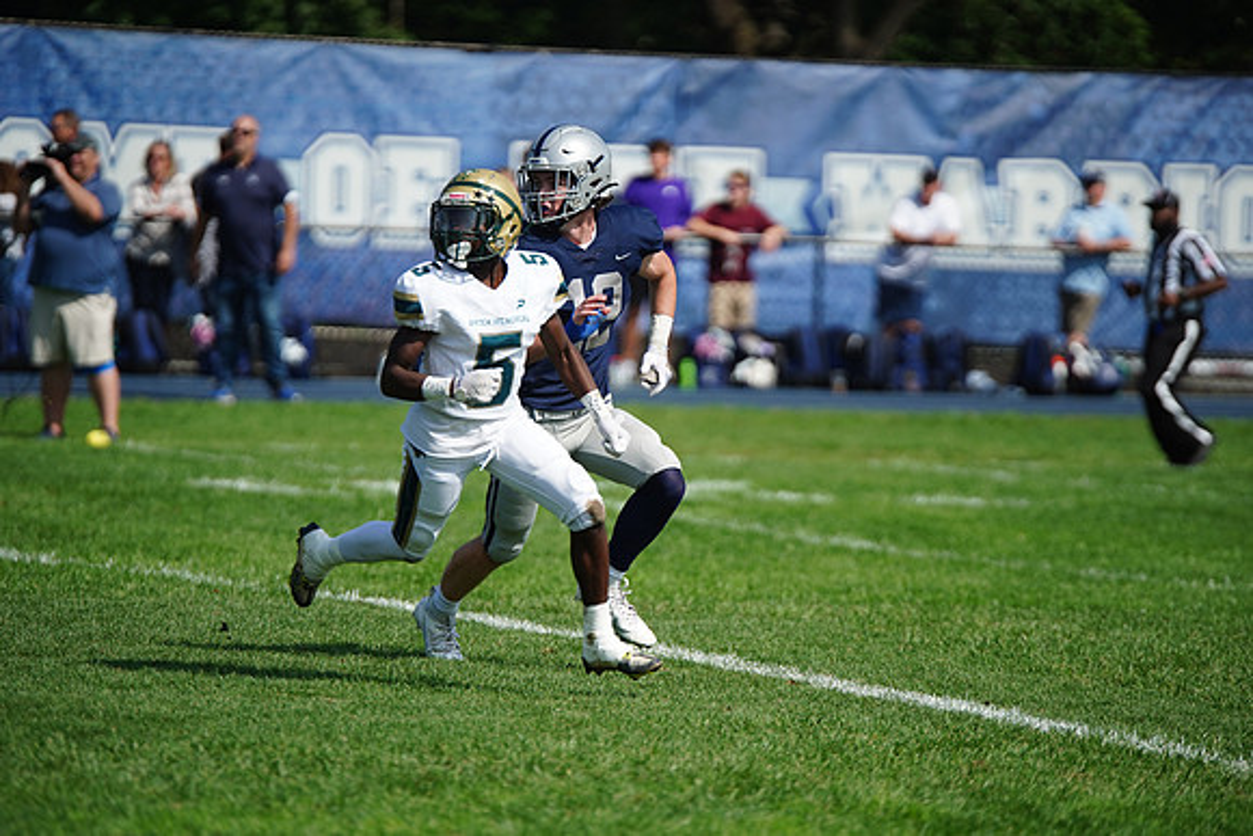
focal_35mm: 261
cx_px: 626
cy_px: 418
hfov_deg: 7.9
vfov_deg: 5.3
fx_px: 9086
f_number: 2.8
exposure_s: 1/6400
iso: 400
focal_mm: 261
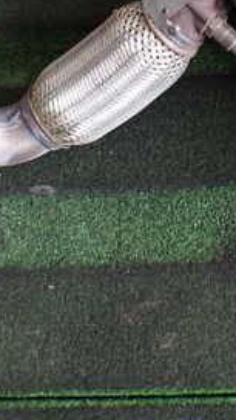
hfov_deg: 16.4
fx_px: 801
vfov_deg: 28.7
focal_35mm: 72
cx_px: 247
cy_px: 79
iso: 250
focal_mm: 5.4
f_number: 2.3
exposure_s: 1/125
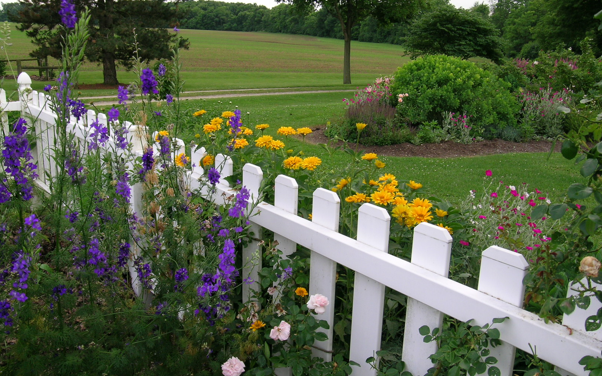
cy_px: 189
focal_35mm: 33
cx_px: 300
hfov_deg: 58.1
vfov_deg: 38.3
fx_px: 541
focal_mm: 6.5
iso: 50
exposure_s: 1/107
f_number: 4.6
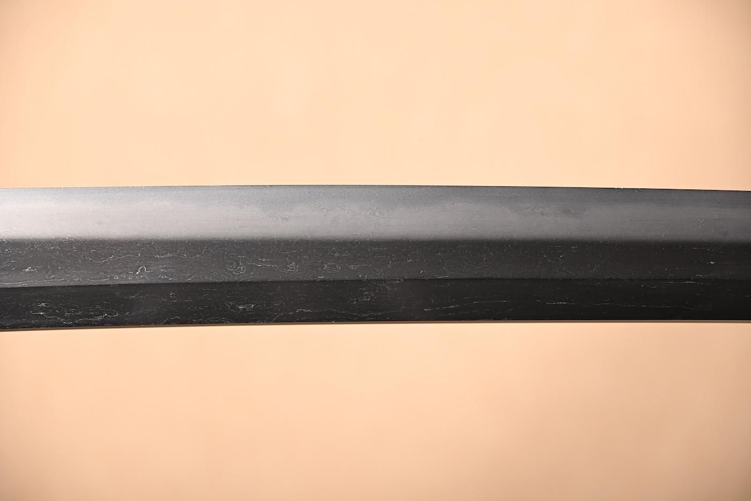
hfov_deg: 17.7
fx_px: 2409
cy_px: 250
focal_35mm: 116
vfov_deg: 11.9
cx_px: 376
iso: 100
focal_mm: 77
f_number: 5.3
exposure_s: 1/2
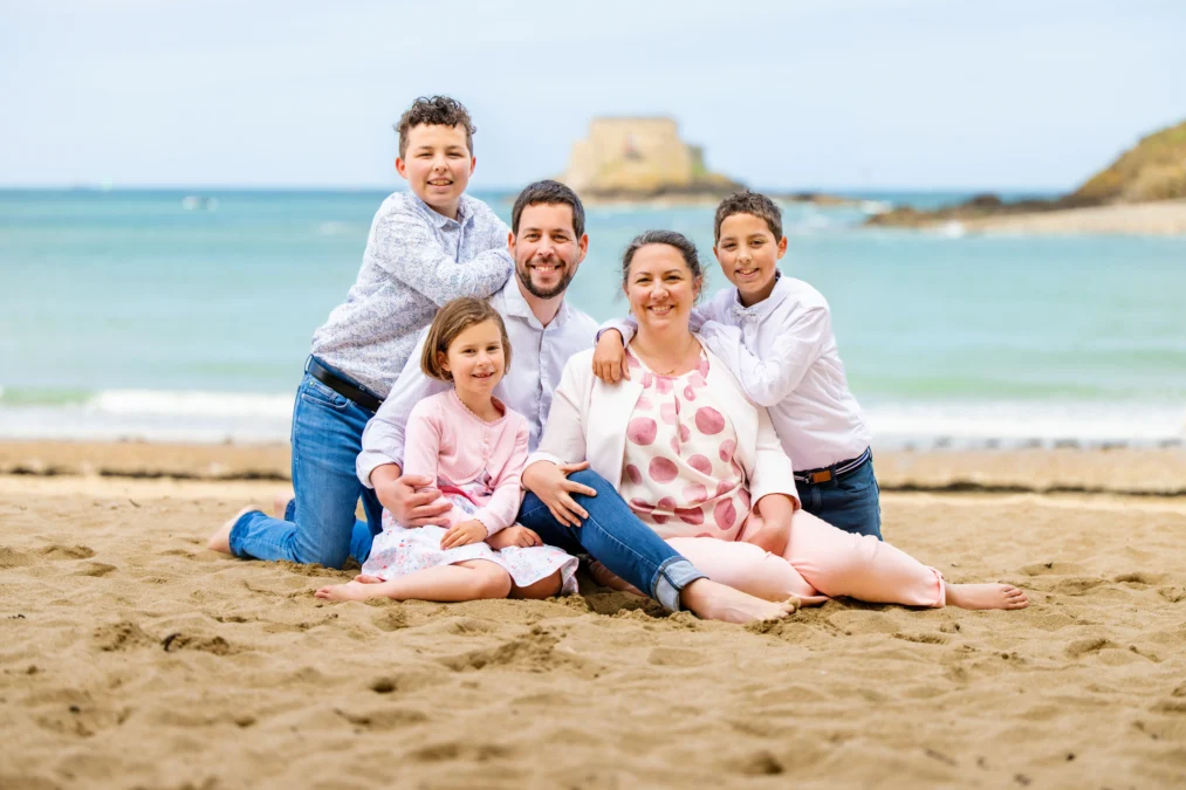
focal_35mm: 92
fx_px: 3030
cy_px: 394
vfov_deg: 14.9
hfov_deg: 22.1
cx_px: 590
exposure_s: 1/1600
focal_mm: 91
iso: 200
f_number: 2.8
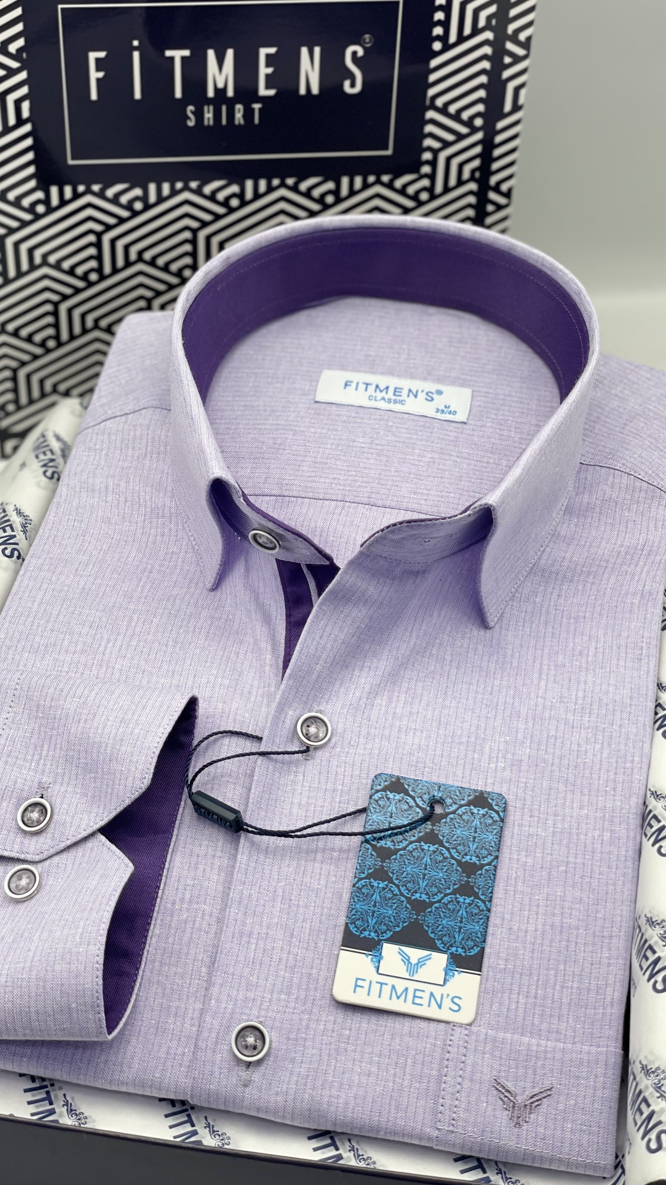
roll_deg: -1.5
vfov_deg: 35.4
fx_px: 1852
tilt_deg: -37.5
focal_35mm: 59
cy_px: 593
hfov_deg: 20.4
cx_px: 311
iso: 25
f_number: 2
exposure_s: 1/114
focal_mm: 6
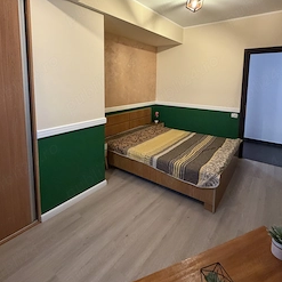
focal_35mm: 20
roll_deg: -0.9
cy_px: 103
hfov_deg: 74.8
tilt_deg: -6.2
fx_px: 184
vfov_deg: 73.3
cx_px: 142
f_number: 2.2
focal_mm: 2.22
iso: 400
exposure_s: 1/50
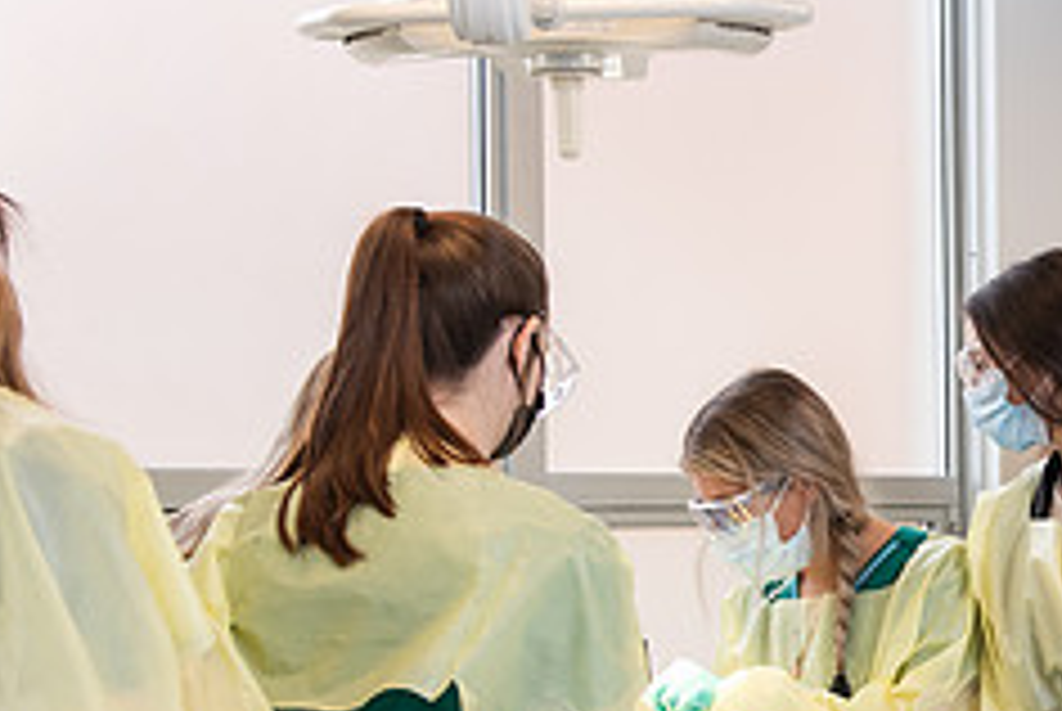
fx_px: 2540
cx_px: 1080
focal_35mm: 86
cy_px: 533
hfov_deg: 22.6
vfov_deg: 15.9
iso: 500
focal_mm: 35
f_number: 4.5
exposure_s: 1/200
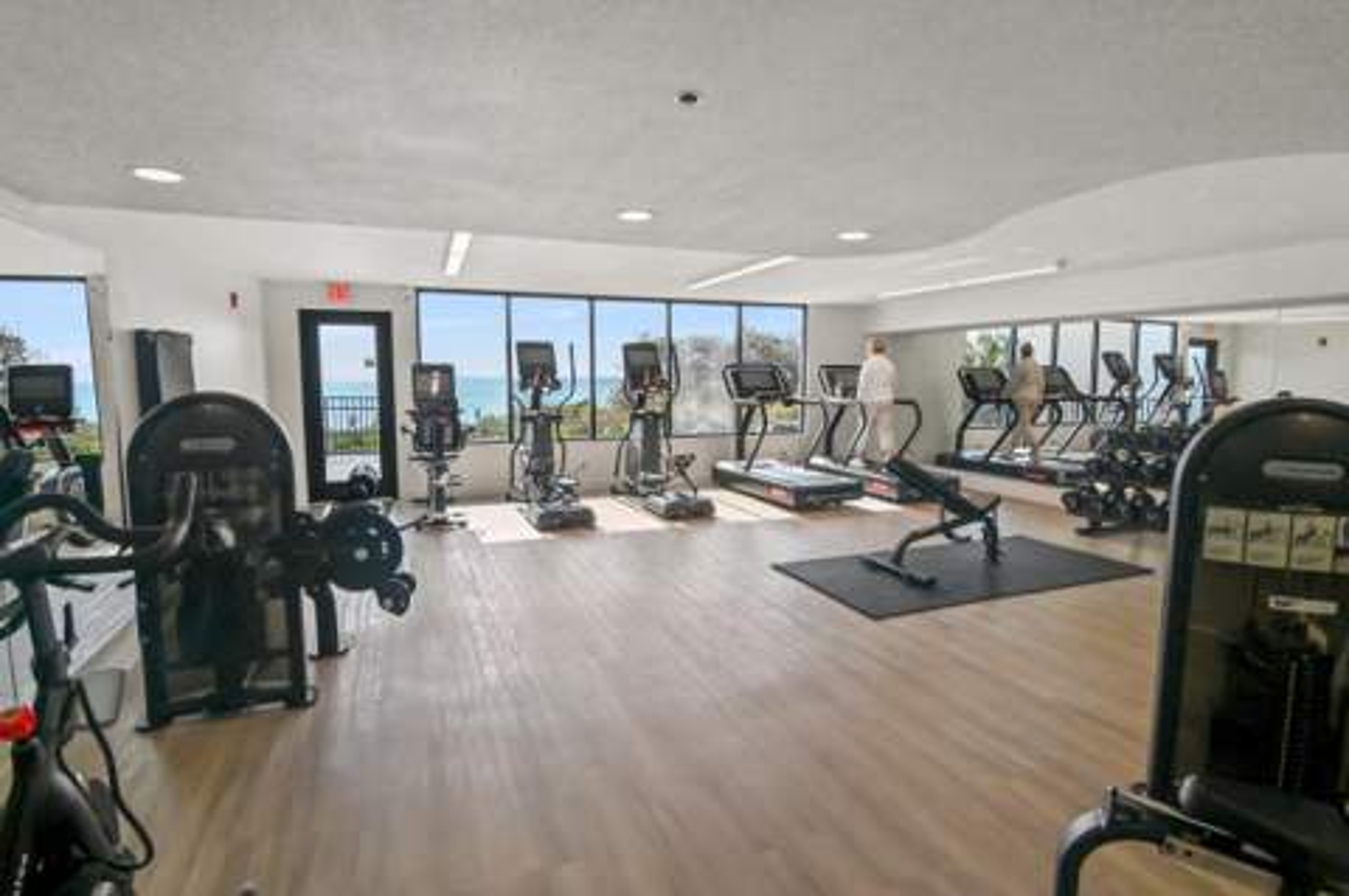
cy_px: 448
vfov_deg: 70.3
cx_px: 674
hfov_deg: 93.3
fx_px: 636
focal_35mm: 17
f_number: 8
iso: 1250
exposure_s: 1/2000
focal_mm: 17
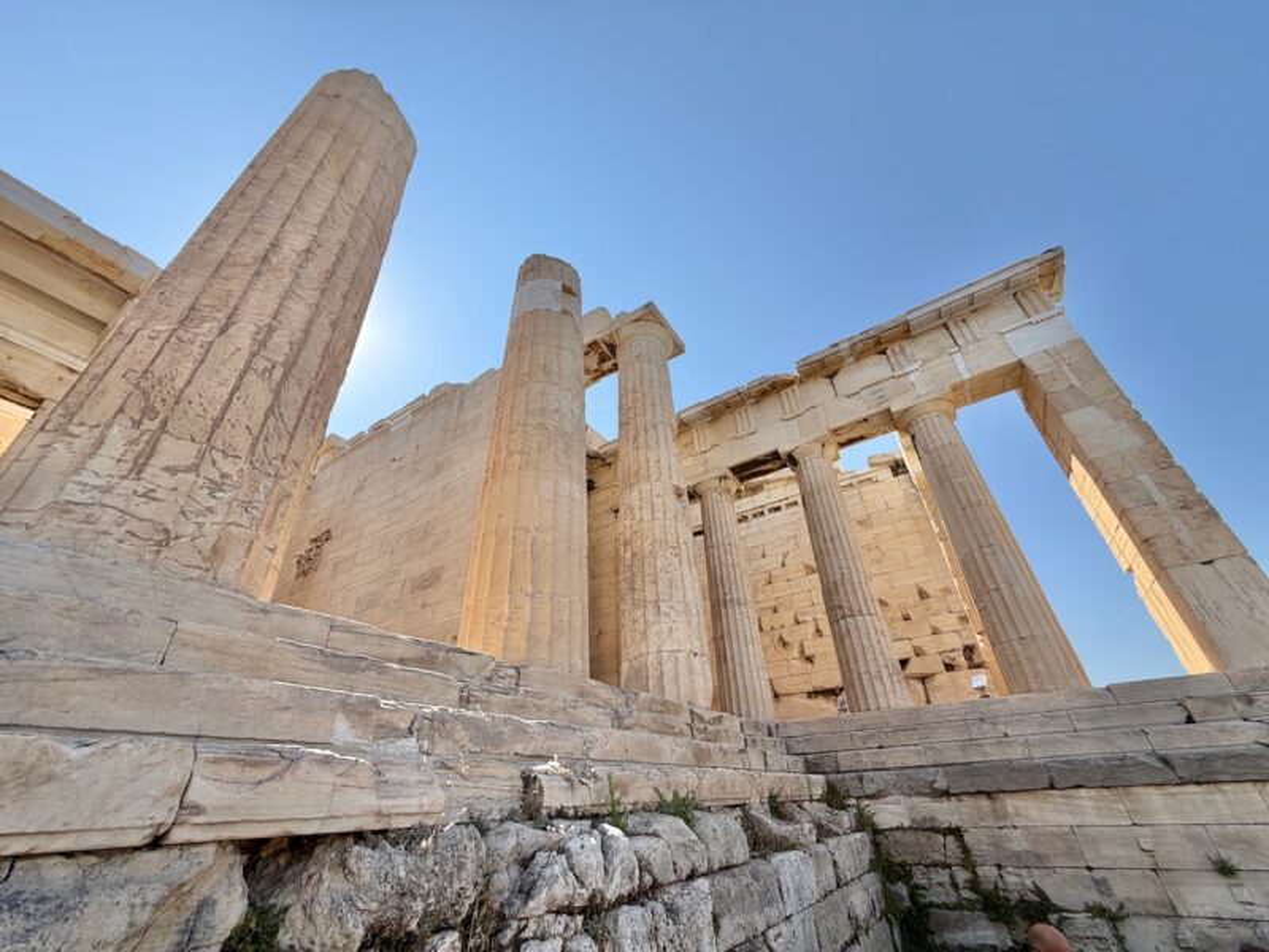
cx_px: 634
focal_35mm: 14
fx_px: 513
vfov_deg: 85.7
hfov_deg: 102.1
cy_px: 476
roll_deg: +3.3
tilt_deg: +31.3
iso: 25
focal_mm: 2.22
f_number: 2.2
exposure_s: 1/970
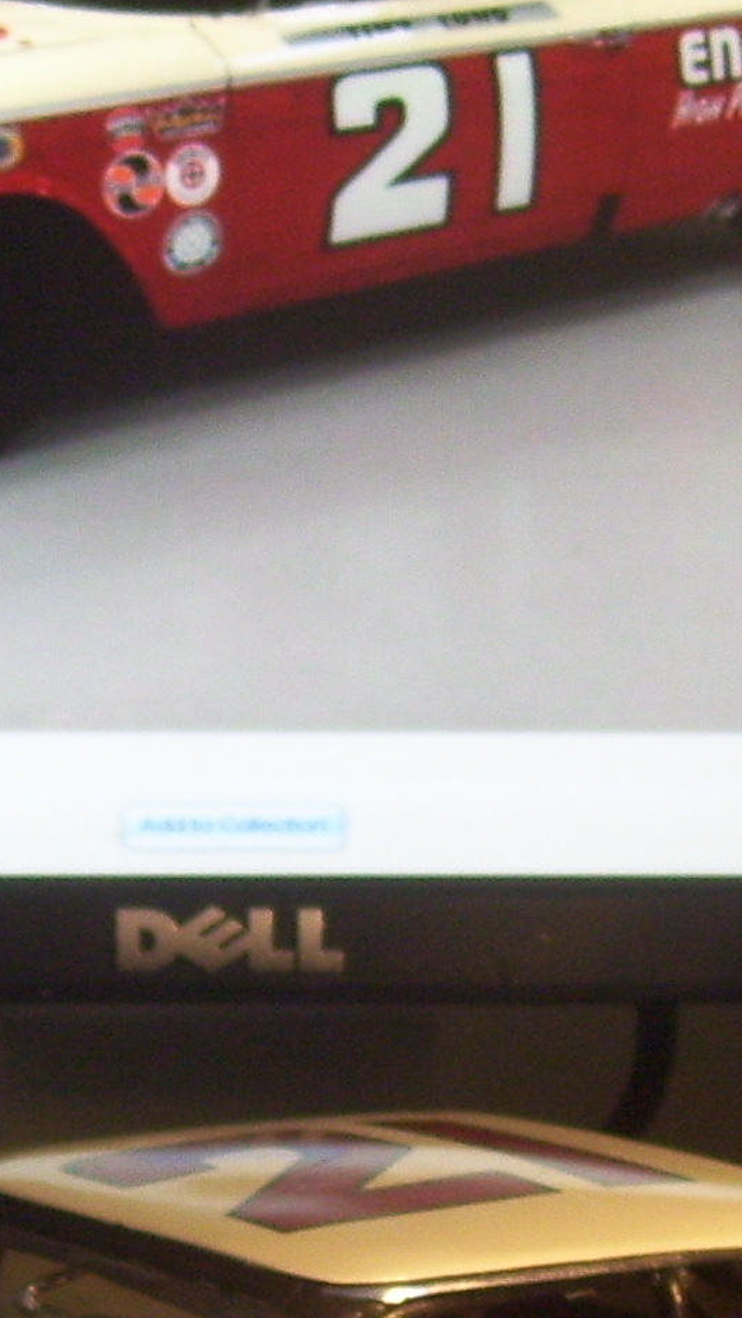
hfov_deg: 10.2
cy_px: 1087
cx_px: 173
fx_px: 4161
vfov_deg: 17.8
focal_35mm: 119
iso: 160
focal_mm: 6
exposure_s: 1/20
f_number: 2.7
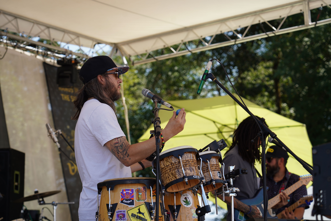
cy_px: 110
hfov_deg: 19.5
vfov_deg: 13.0
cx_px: 166
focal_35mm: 105
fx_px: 965
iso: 100
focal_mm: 105
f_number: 5
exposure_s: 1/250
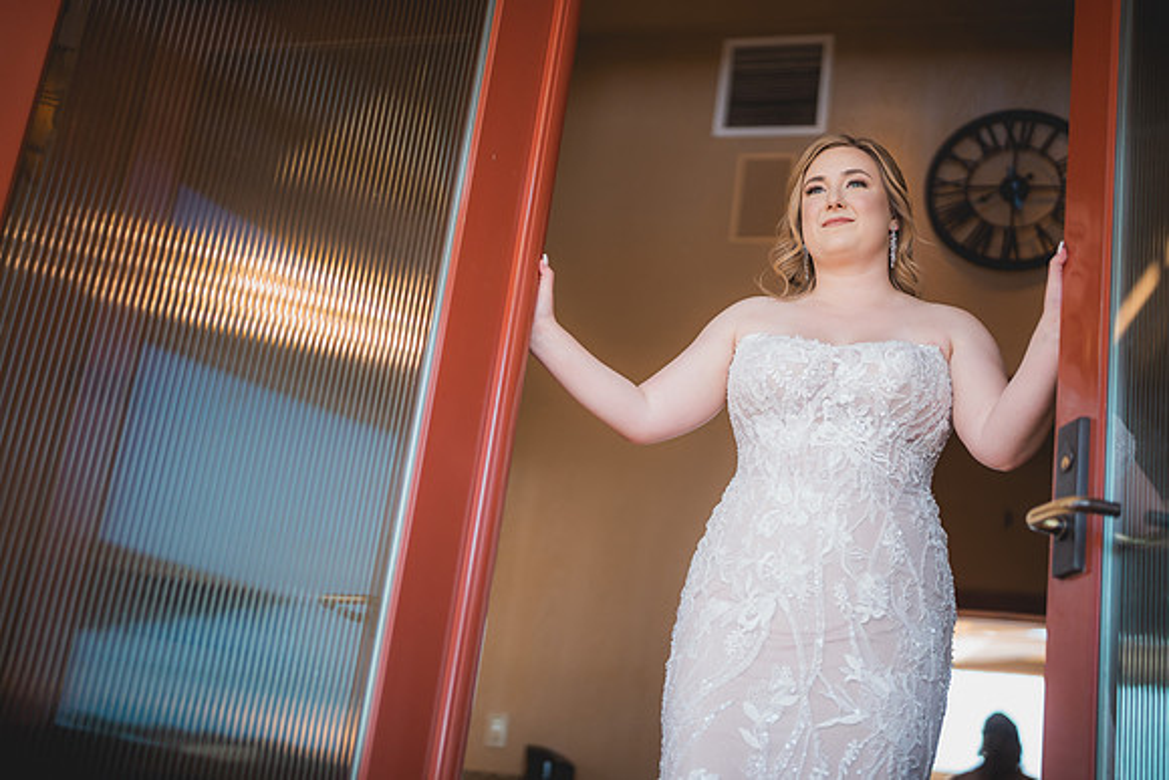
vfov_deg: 27.0
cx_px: 584
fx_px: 1624
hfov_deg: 39.6
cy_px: 390
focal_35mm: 50
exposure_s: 1/3200
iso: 1250
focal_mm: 50
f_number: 1.4
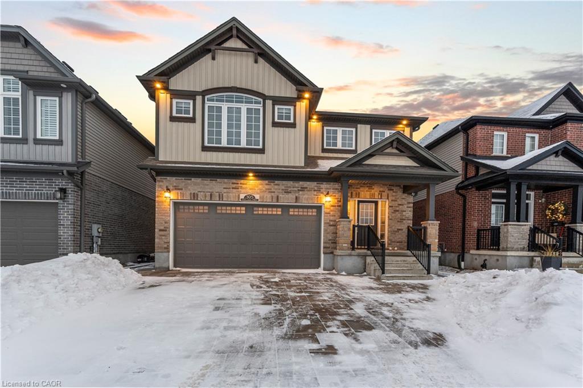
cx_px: 292
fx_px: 243
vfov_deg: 77.3
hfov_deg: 100.4
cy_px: 194
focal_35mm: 15
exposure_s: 1/1.67
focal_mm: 10
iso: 400
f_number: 7.1
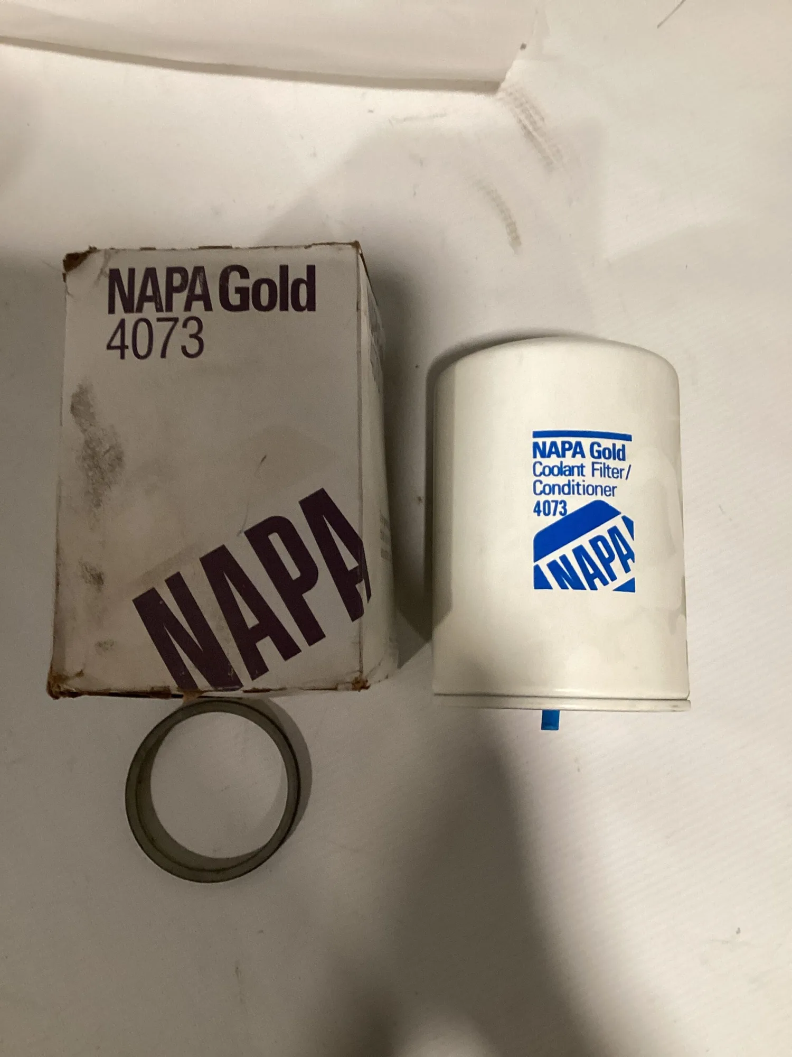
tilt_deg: -80.0
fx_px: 946
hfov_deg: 45.4
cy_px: 528
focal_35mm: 31
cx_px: 396
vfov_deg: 58.4
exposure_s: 1/60
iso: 200
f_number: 2.4
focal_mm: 3.3
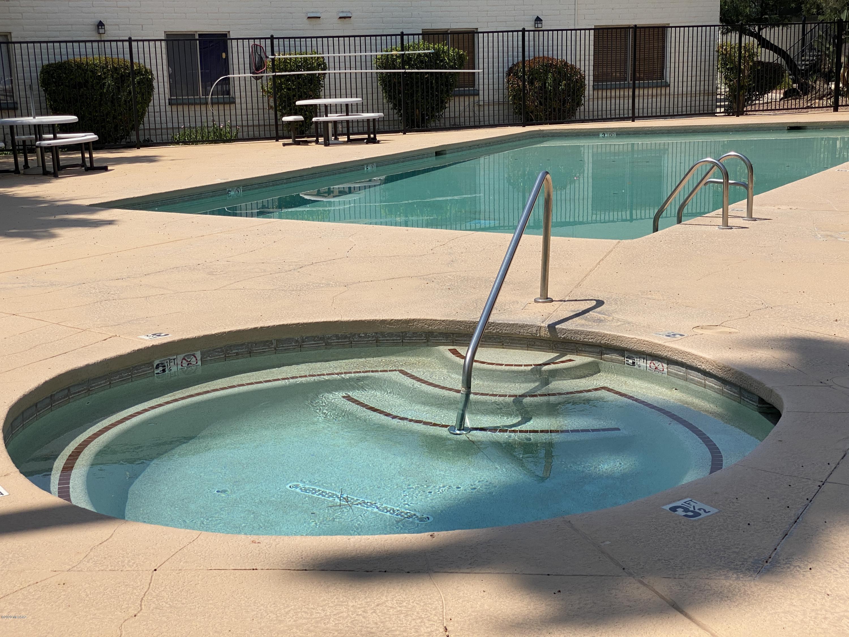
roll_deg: +0.8
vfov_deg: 28.0
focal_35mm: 52
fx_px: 1275
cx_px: 424
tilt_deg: -12.1
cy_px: 318
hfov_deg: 36.8
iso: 20
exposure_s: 1/2398
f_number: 2
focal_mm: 6
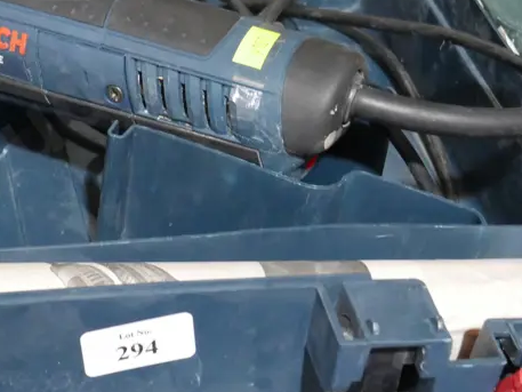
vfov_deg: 13.2
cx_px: 40
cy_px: 131
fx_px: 1689
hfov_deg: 17.3
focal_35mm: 112
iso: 2500
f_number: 5.3
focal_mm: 25
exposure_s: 1/60
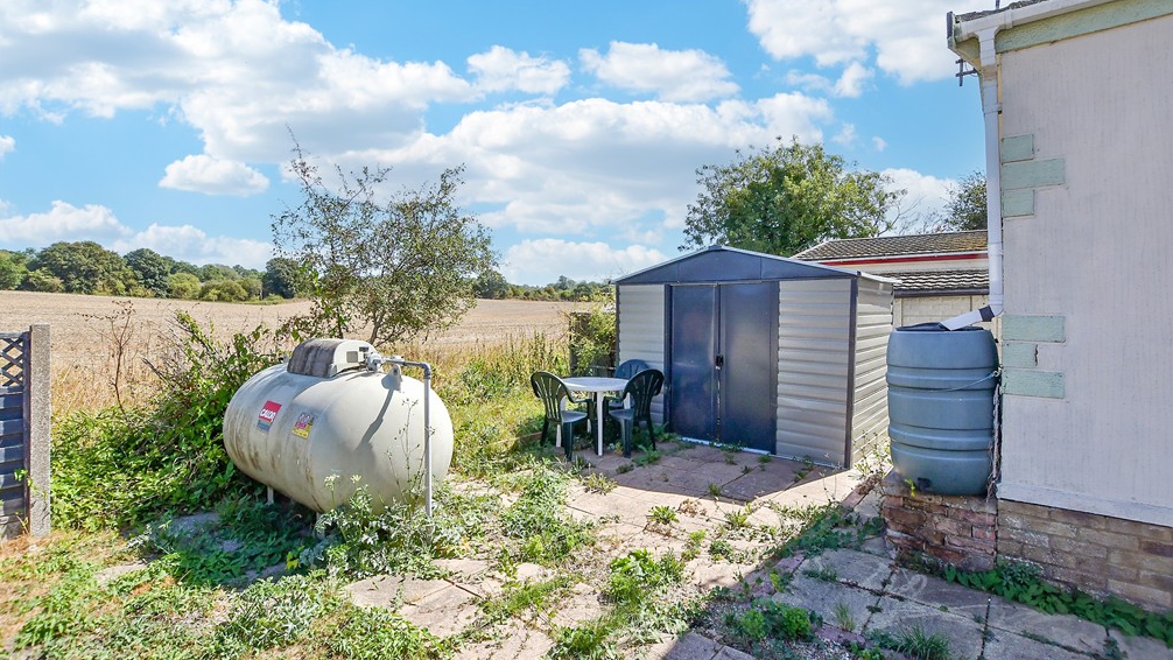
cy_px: 308
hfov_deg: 99.4
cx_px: 592
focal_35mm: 16
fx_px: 498
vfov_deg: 67.0
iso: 320
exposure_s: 1/1000
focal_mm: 10
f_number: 8
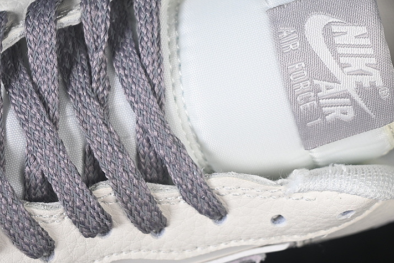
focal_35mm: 114
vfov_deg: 12.0
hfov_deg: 17.9
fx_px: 1248
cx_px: 227
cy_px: 81
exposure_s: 1/80
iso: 160
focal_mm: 50
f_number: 7.1
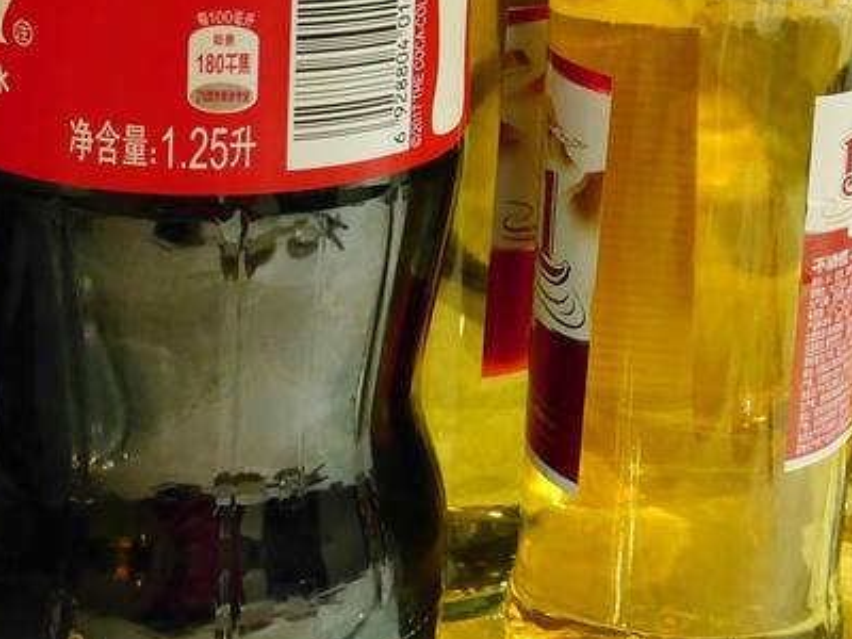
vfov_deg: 19.7
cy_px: -39
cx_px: 669
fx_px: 1772
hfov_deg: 26.6
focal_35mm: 72
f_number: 5.6
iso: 1250
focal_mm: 12
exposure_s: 1/5
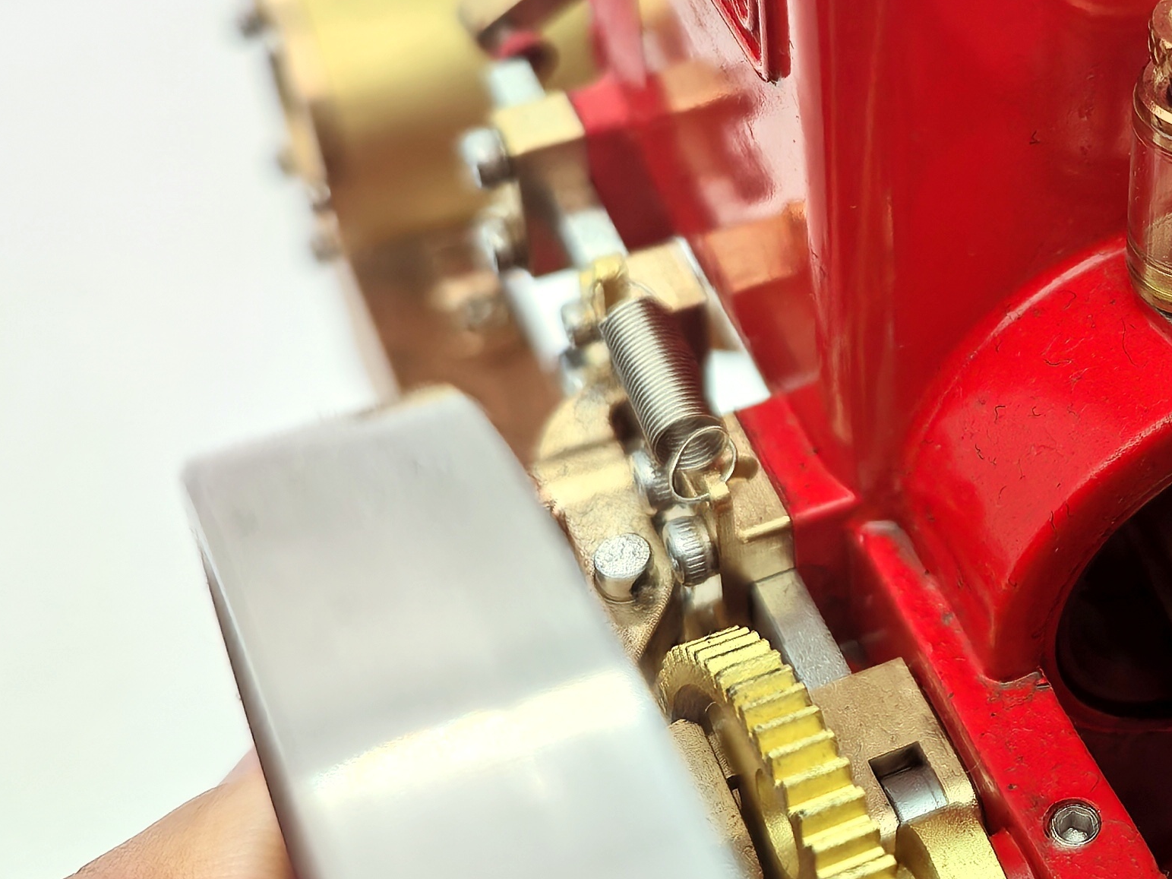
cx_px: 1272
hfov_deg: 25.8
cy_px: 134
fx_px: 2370
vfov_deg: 20.7
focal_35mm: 70
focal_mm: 6.35
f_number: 2
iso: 80
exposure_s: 1/989
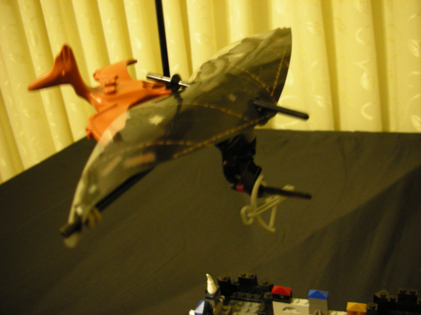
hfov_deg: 52.6
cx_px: 210
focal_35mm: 35
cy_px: 158
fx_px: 426
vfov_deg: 40.7
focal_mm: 5.8
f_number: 3
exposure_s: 1/4
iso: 200
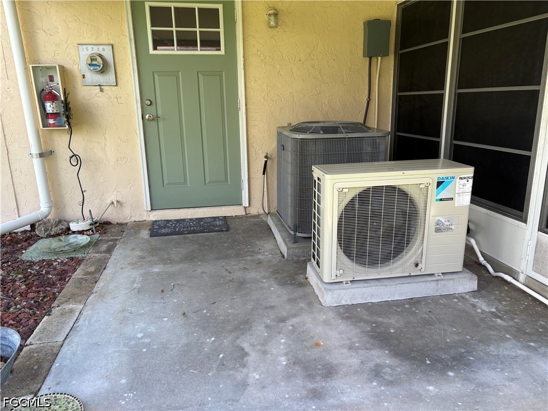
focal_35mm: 26
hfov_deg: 67.3
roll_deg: +2.2
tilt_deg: -16.1
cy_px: 206
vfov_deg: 53.1
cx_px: 274
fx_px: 412
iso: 50
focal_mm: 5.96
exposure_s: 1/466
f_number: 1.6
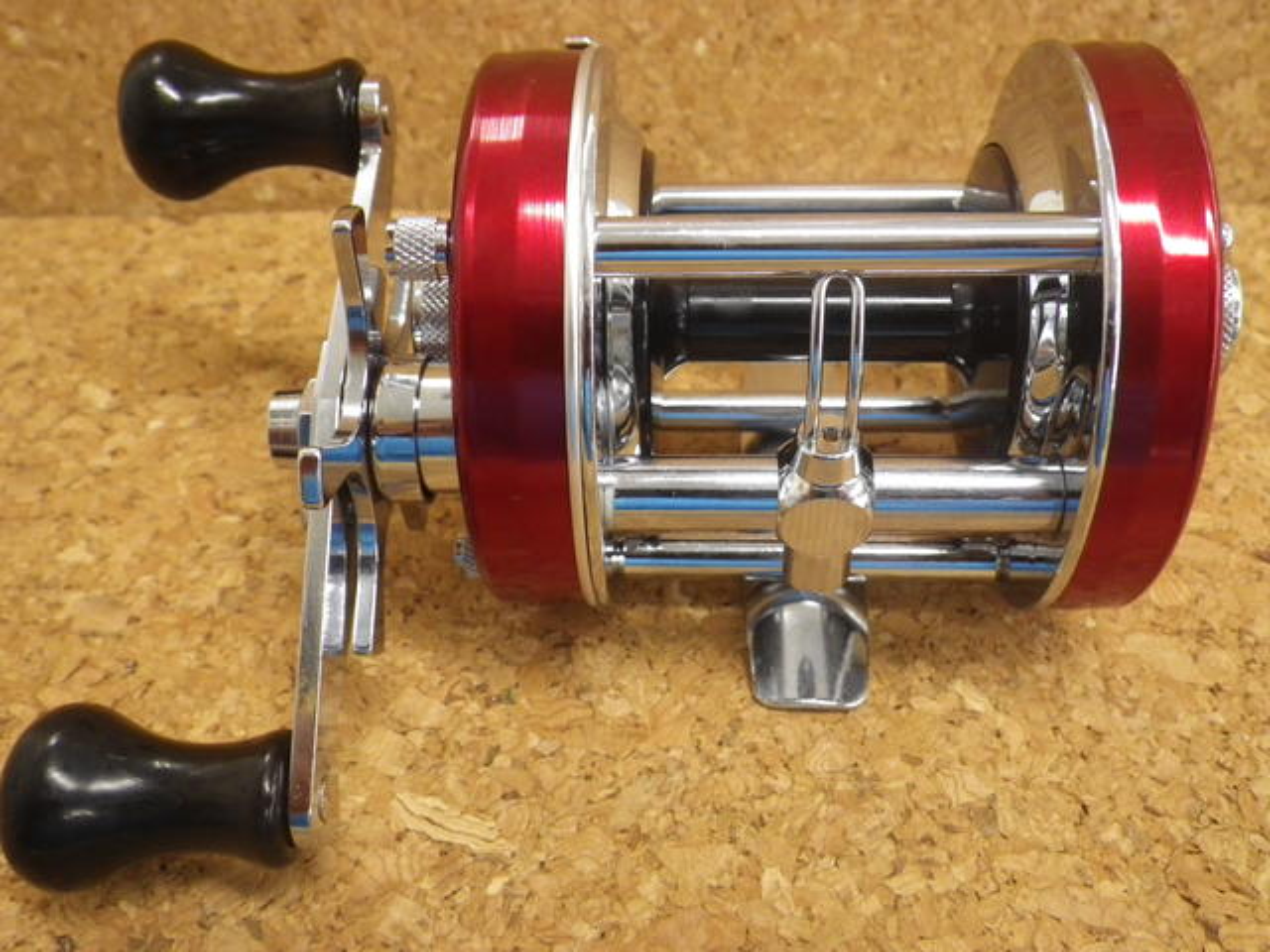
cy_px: 476
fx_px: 1247
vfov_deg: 41.8
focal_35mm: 34
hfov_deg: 54.0
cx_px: 635
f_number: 3.8
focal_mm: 6.1
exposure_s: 1/50
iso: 500
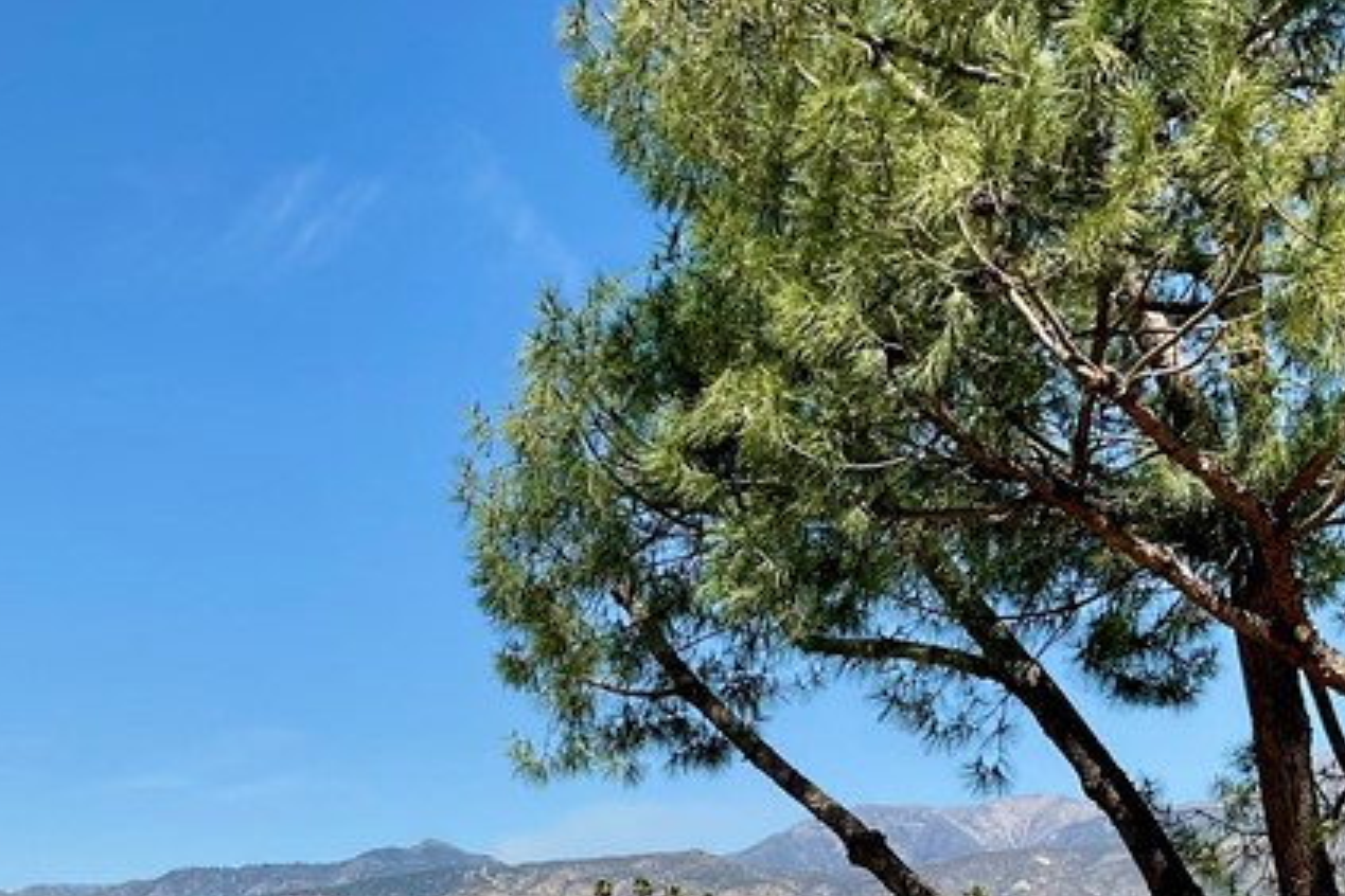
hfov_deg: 27.6
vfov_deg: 17.8
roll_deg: -1.2
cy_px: 1064
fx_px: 2727
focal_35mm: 73
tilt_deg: -0.6
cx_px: 458
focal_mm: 3
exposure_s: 1/1848
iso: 16
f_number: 1.8
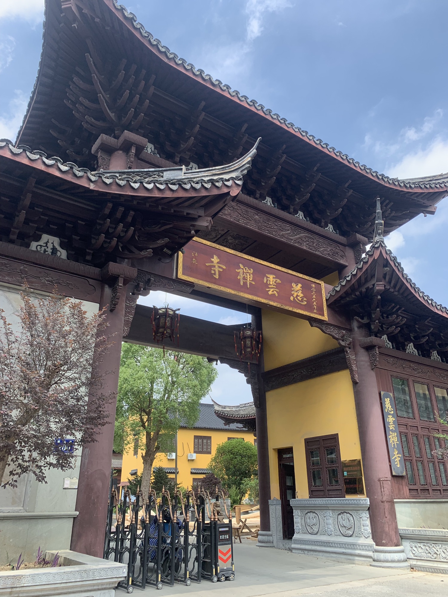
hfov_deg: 53.1
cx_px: 224
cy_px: 298
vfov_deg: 67.3
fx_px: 449
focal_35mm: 26
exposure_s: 1/842
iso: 25
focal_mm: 4.25
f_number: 1.8
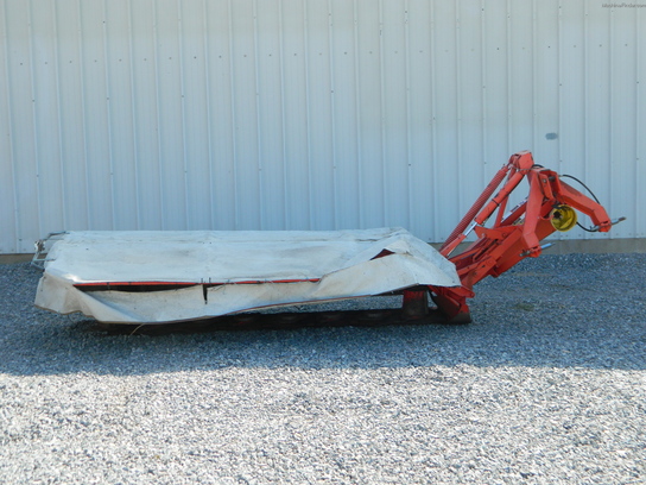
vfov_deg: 30.9
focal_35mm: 47
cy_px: 242
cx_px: 323
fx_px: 877
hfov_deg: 40.4
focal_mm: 8.4
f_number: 3.6
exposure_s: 1/400
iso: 80
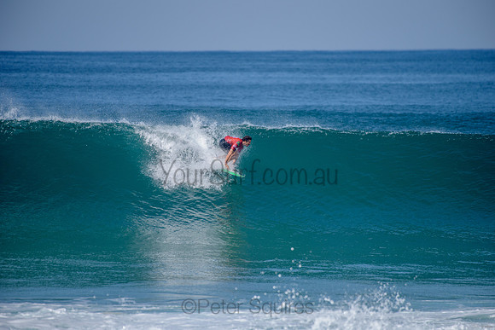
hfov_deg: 4.1
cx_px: 248
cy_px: 165
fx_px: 6876
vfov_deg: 2.8
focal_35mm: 500
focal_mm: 500
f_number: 5.6
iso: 160
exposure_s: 1/2000
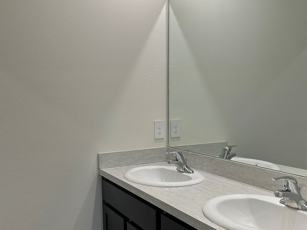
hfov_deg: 49.6
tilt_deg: -6.3
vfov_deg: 38.5
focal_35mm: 37
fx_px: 328
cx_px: 113
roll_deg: +2.1
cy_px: 136
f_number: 1.5
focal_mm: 5.7
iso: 64
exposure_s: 1/120
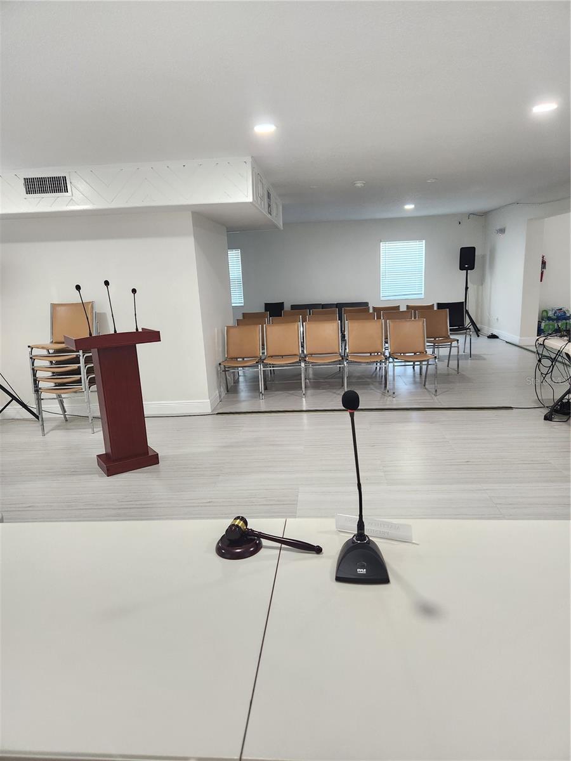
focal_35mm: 23
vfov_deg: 73.9
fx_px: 506
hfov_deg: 58.9
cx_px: 286
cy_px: 380
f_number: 1.8
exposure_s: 1/120
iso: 250
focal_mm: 5.4
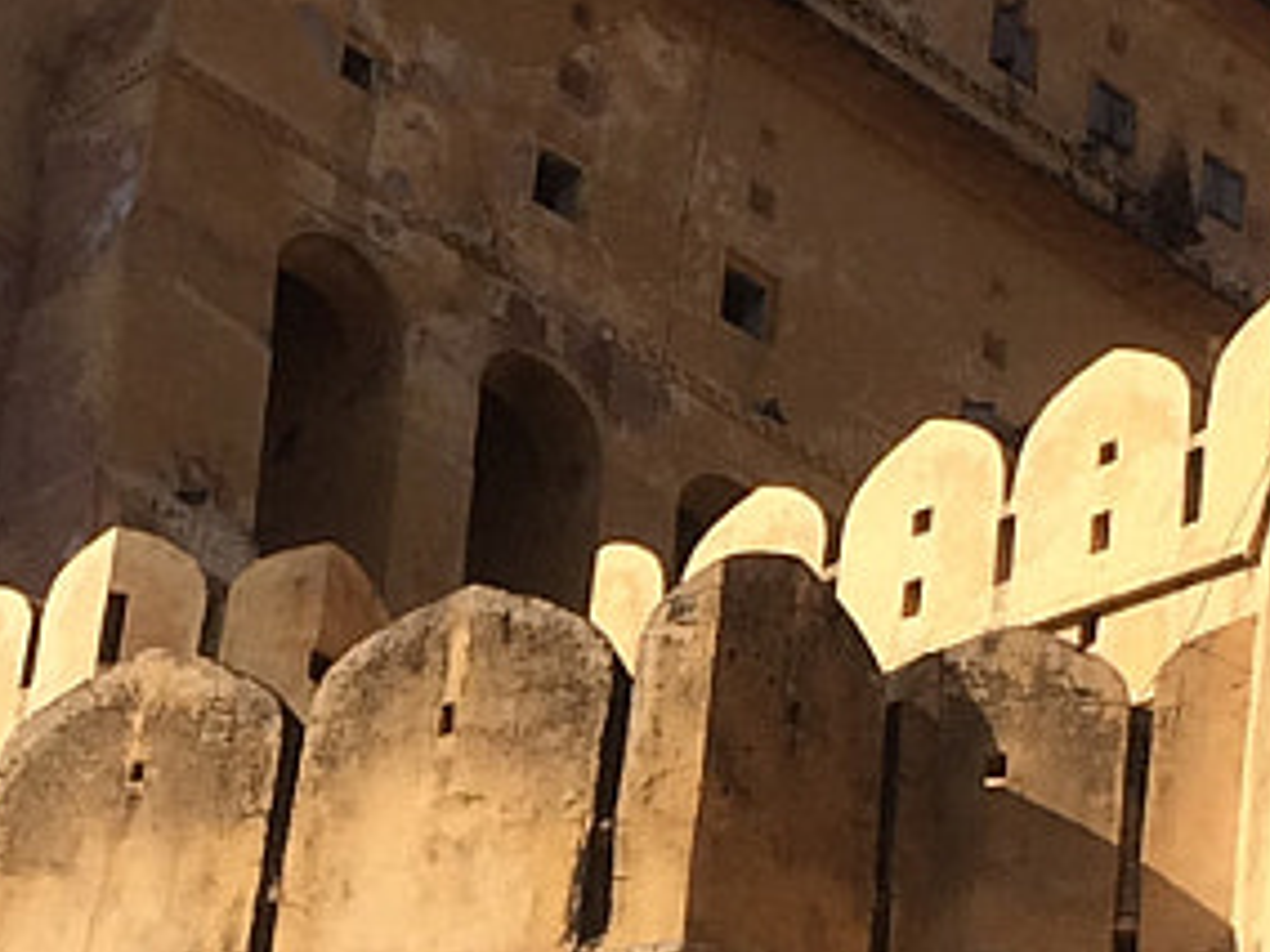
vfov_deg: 8.7
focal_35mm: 169
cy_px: 1131
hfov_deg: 11.5
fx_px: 6200
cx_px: -134
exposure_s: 1/2415
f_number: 2.2
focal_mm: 4.12
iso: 32
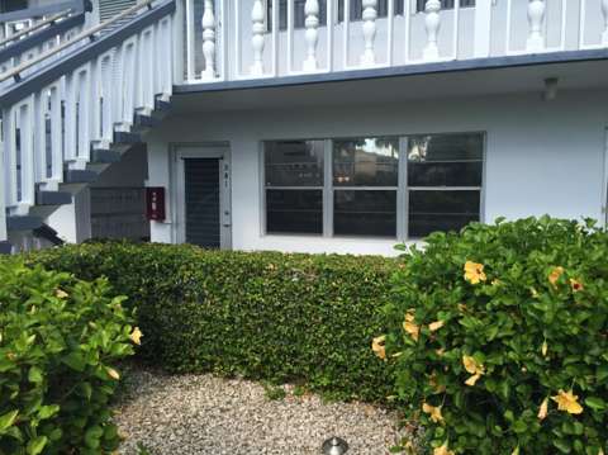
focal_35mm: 29
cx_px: 304
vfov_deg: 48.2
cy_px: 228
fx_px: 509
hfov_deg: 61.7
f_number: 2.2
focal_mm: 4.15
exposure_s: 1/628
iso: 32
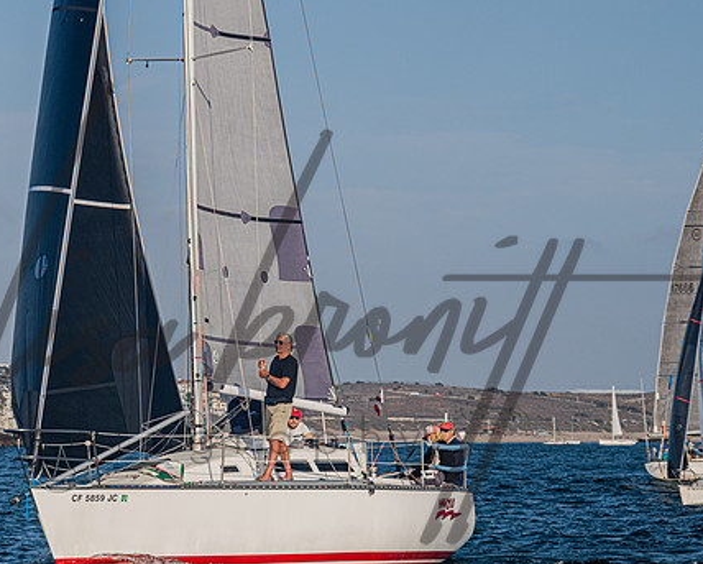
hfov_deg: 10.7
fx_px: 3748
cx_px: 244
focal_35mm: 180
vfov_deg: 8.6
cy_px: 212
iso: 400
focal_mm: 105
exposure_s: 1/1250
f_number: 6.3
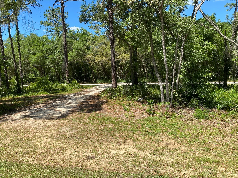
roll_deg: +2.0
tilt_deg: -4.3
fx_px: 179
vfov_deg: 53.1
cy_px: 89
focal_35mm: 26
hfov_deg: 67.3
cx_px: 119
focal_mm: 4.25
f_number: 1.8
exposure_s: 1/1565
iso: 32
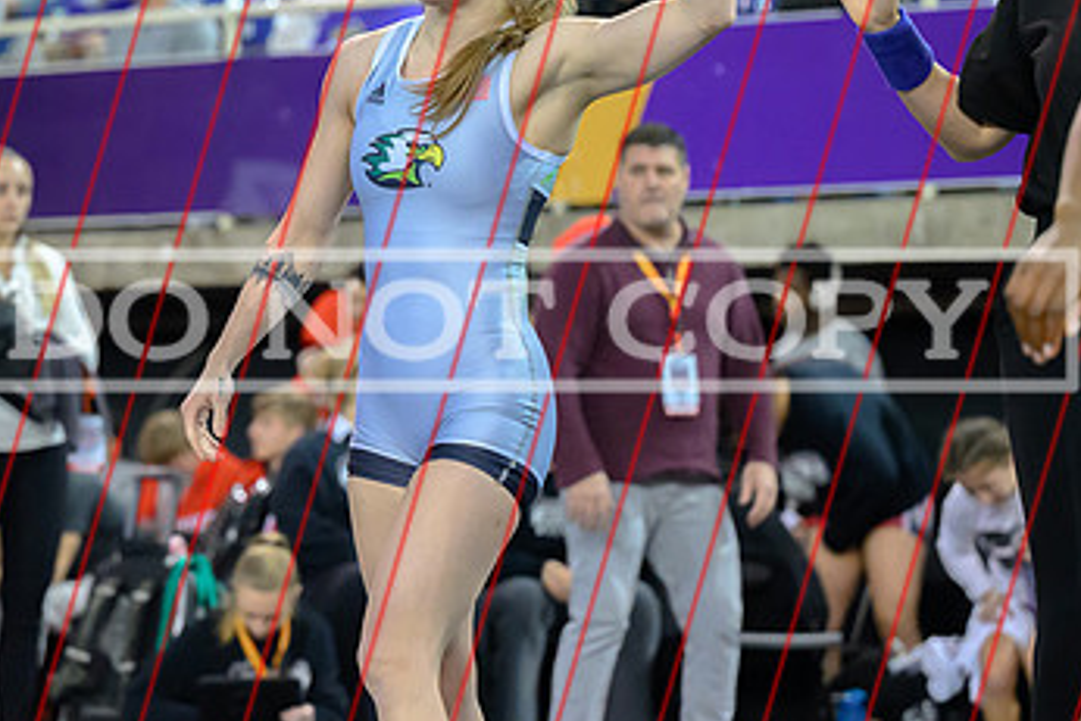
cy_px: 246
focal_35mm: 166
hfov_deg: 12.4
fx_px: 4986
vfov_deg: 8.3
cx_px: 400
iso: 8000
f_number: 2.8
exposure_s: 1/800
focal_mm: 84
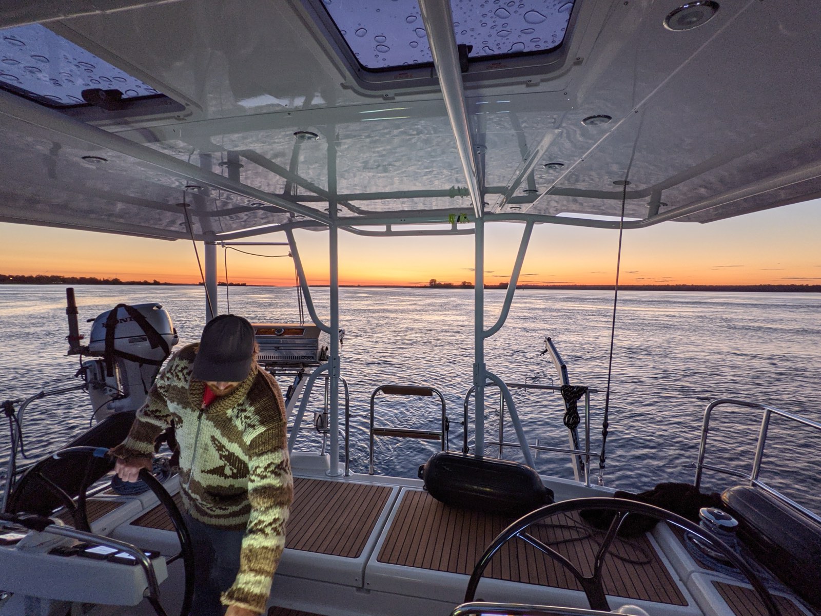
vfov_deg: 78.1
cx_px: 410
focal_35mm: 16
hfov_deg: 94.5
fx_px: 379
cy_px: 308
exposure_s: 1/24
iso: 43
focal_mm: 2.22
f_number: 2.2
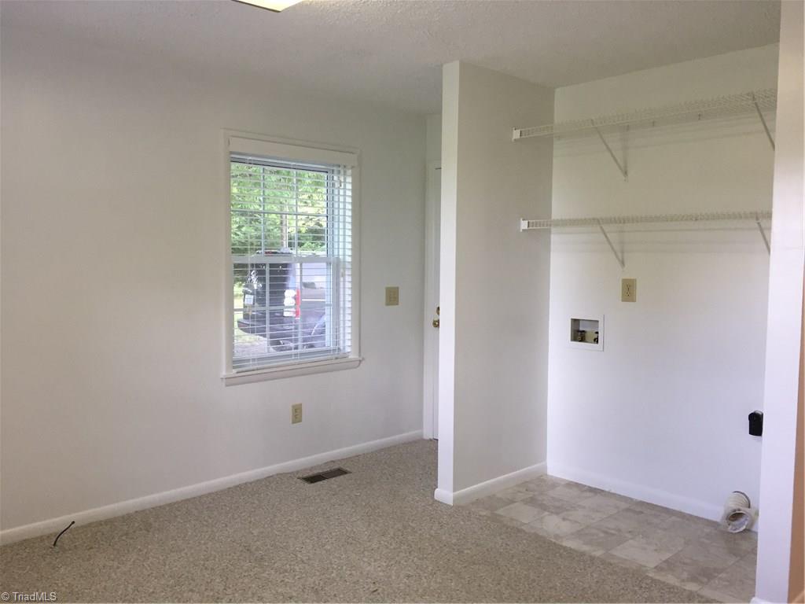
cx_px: 402
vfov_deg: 48.2
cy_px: 302
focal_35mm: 29
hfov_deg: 61.7
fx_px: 674
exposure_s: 1/30
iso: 40
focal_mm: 4.15
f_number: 2.2
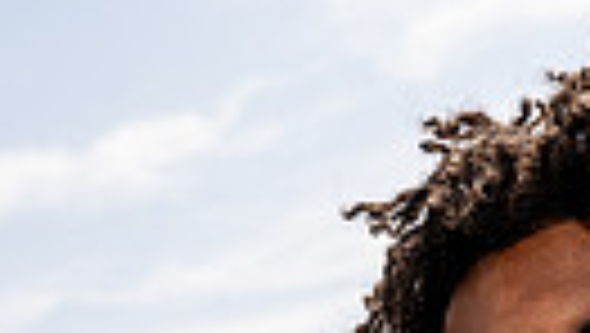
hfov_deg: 19.9
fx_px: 1629
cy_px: 990
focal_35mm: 104
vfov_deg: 9.3
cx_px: 599
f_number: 7.1
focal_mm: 29
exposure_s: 1/250
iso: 100
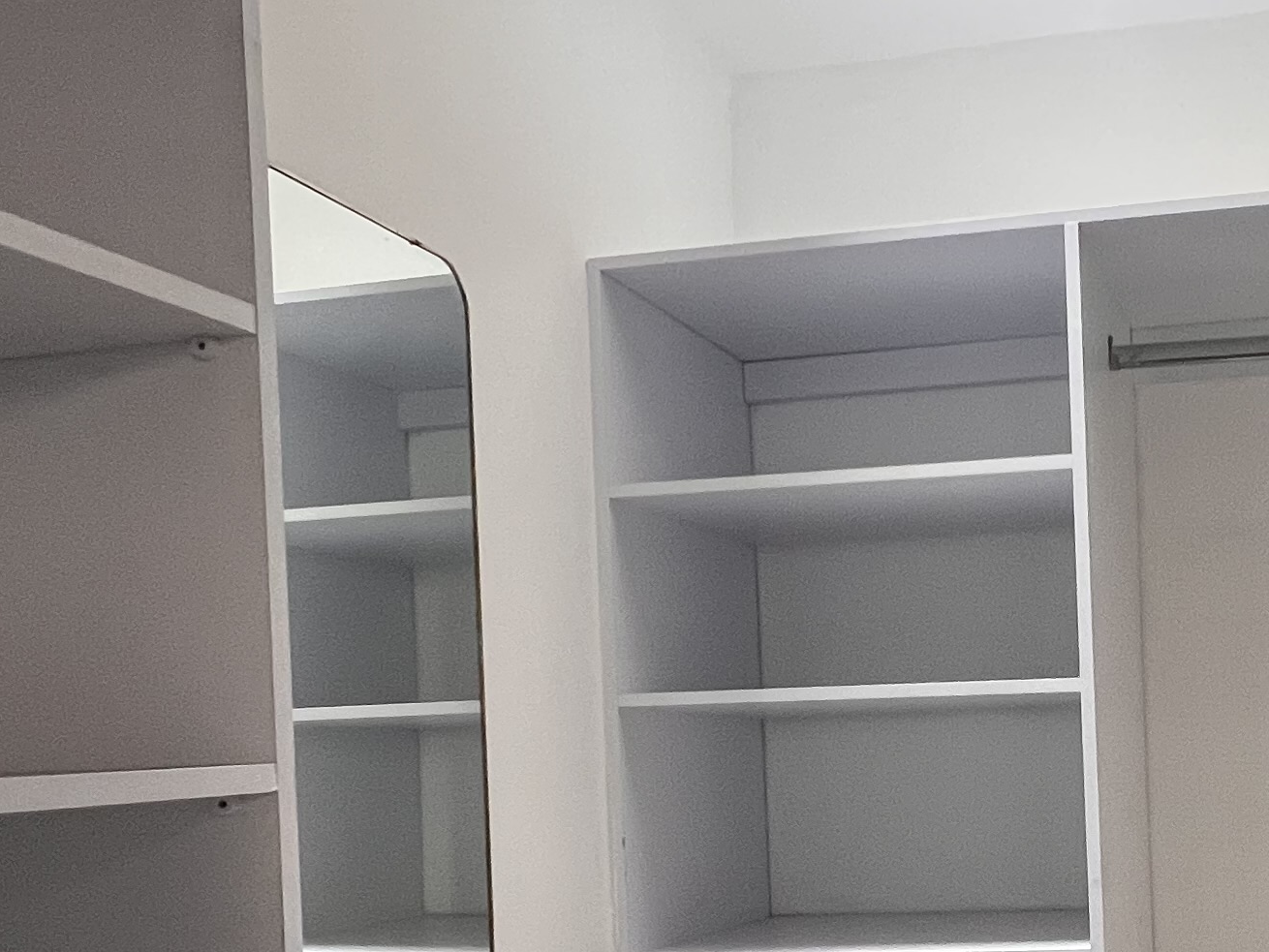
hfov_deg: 44.6
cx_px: 1006
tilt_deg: -1.2
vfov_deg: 34.7
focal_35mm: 40
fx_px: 1467
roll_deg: +2.2
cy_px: 782
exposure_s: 1/97
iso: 250
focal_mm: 1.57
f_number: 1.8
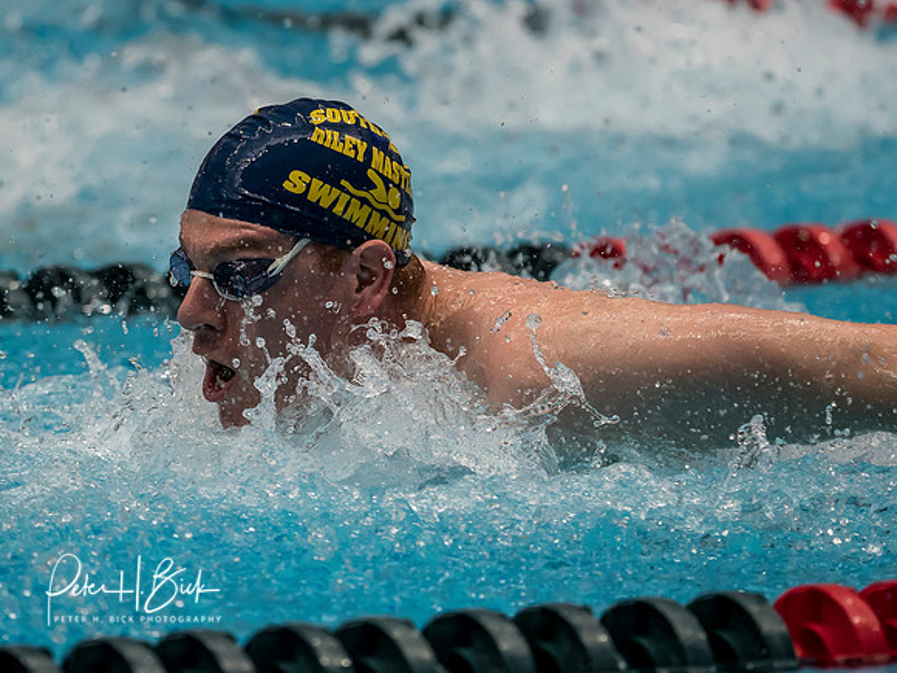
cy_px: 388
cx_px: 280
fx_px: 14691
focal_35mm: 567
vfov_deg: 2.6
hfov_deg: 3.5
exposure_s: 1/1000
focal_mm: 200
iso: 1250
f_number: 2.8
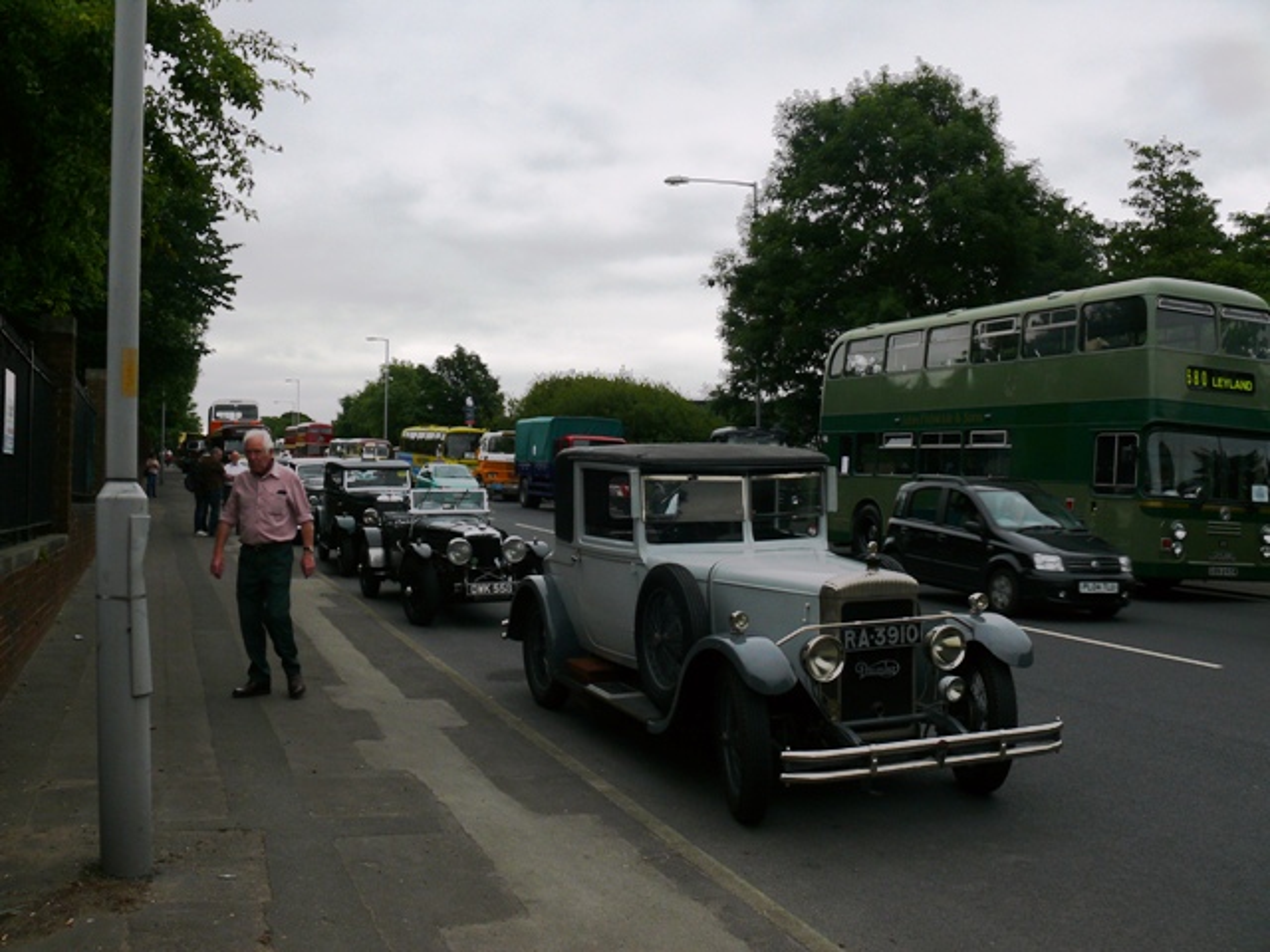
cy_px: 476
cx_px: 635
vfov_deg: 40.7
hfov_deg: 52.6
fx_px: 1284
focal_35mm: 35
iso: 100
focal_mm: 7.4
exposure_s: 1/200
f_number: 4.5
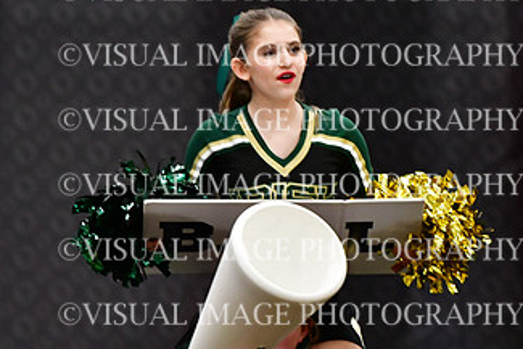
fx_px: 7790
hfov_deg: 3.8
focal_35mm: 536
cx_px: 291
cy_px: 152
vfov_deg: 2.6
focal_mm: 200
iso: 4000
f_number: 3.5
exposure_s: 1/500
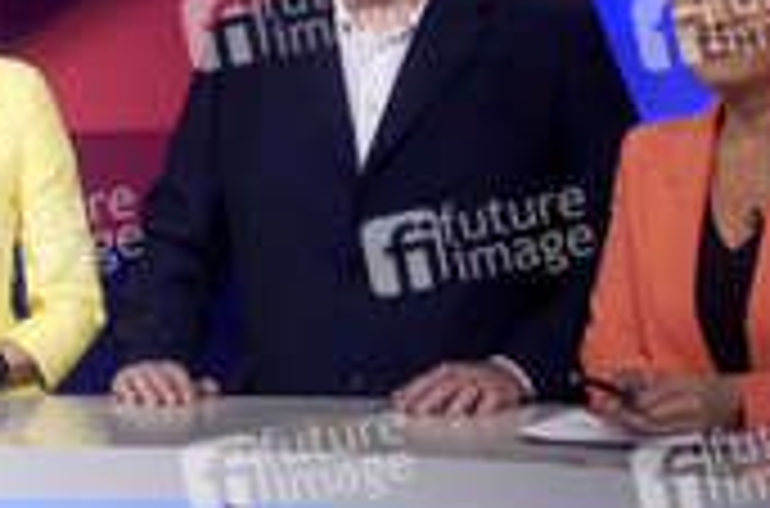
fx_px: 2538
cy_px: 130
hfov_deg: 16.7
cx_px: -92
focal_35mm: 119
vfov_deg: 11.4
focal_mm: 30
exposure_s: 1/1000
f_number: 1.4
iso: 640
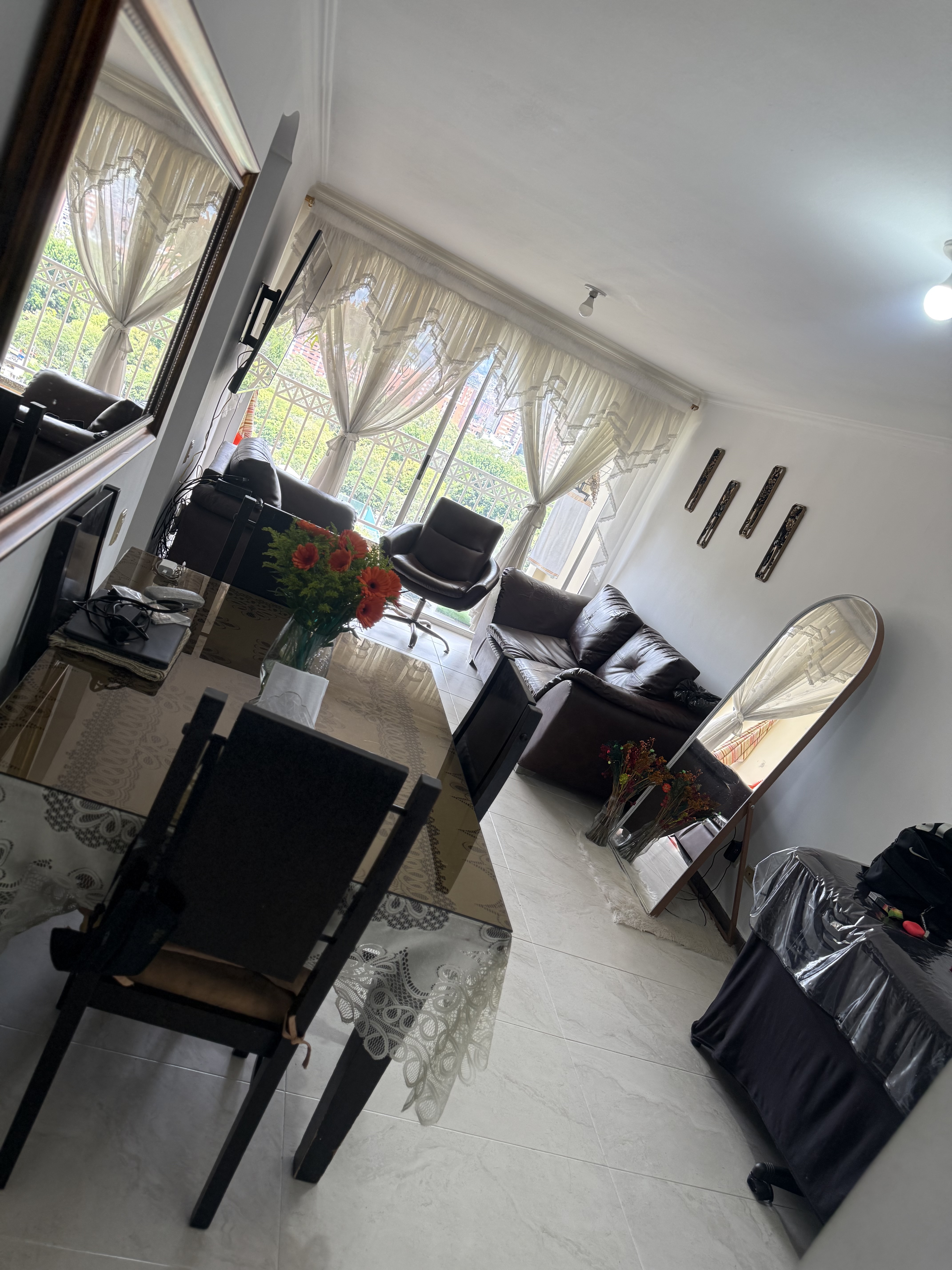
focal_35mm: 24
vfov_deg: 71.6
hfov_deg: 56.8
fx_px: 880
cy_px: 635
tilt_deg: -13.6
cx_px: 476
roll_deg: -26.4
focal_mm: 6.76
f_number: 1.78
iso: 200
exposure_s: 1/154
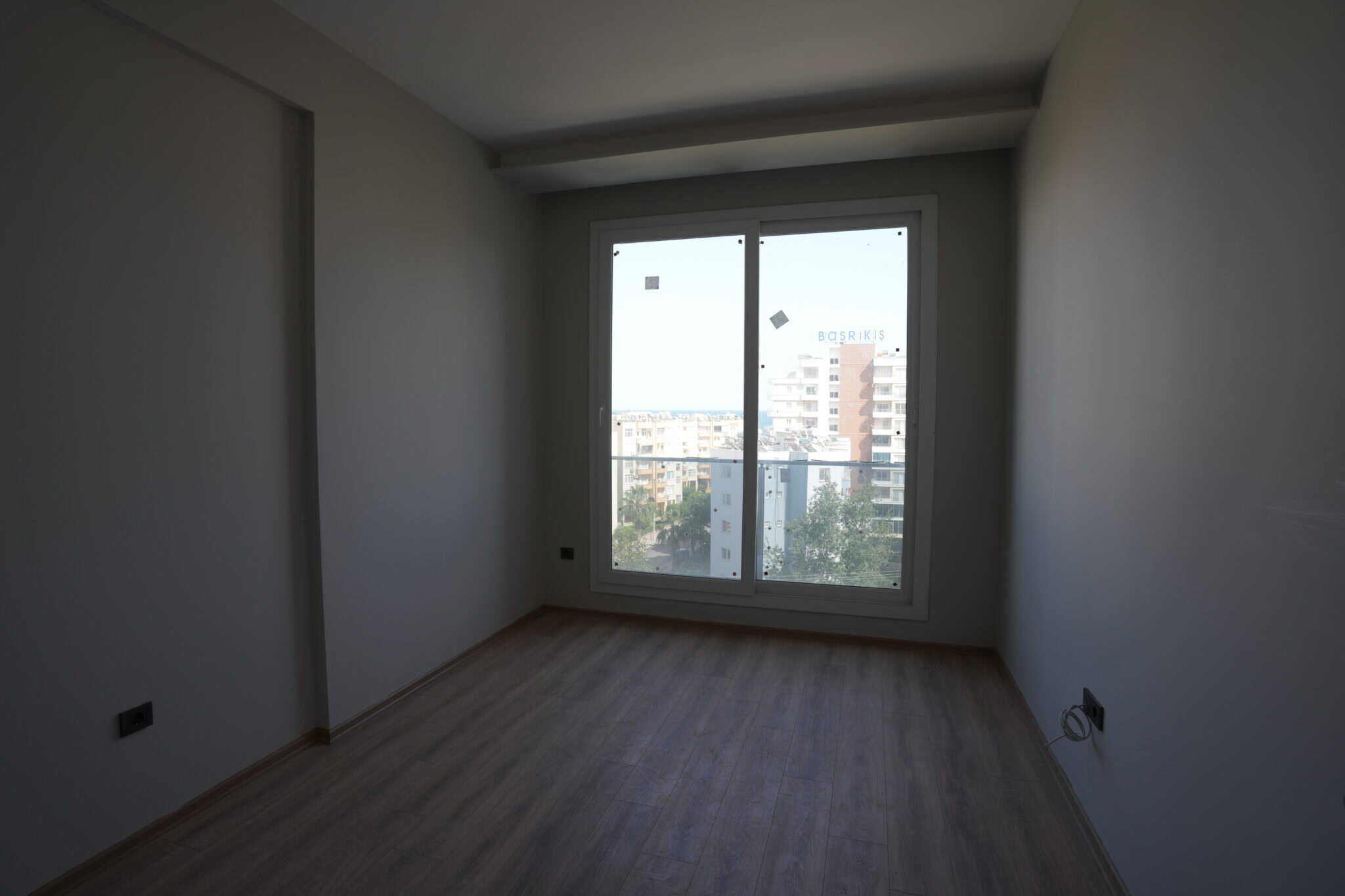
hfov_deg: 93.3
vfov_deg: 70.4
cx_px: 672
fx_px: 635
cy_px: 448
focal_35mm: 17
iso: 100
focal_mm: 17
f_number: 5.6
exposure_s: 1/125
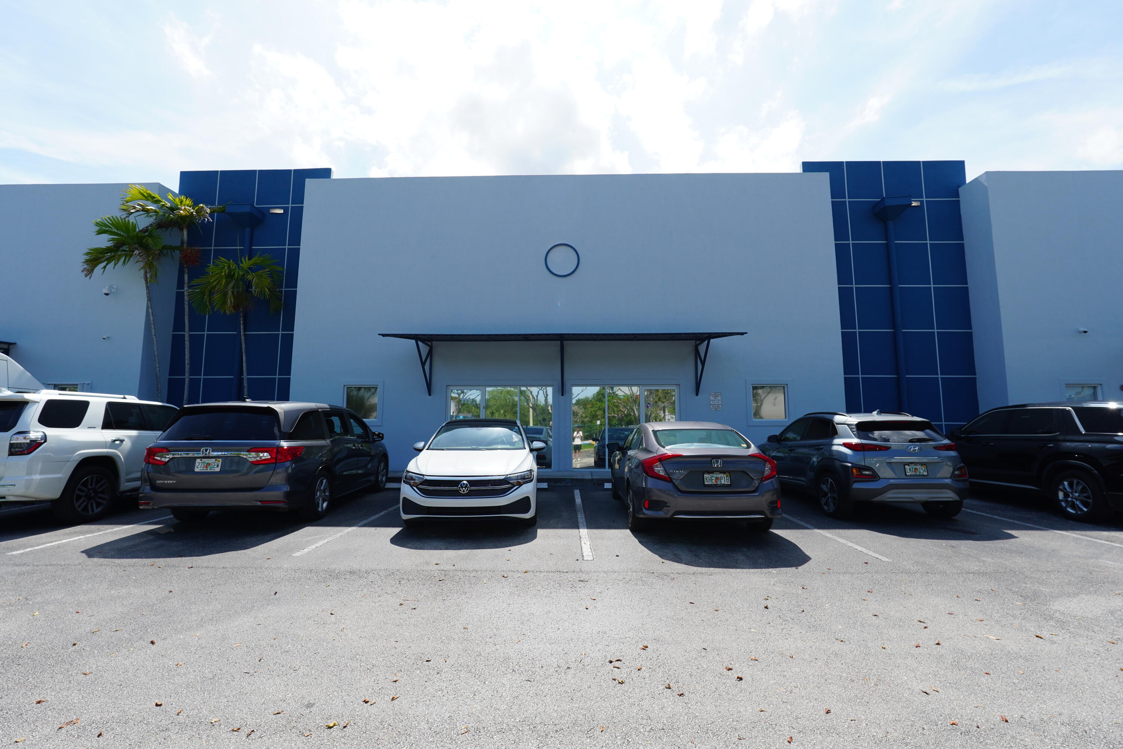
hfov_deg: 95.0
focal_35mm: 16
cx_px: 562
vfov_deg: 72.1
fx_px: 515
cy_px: 374
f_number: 5
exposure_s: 1/640
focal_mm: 11
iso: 100
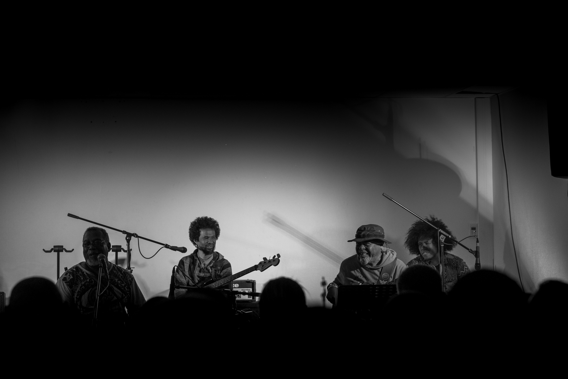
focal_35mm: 84
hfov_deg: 24.2
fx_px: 1325
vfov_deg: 16.3
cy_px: 190
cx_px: 284
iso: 1250
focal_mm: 56
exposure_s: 1/125
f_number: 3.2
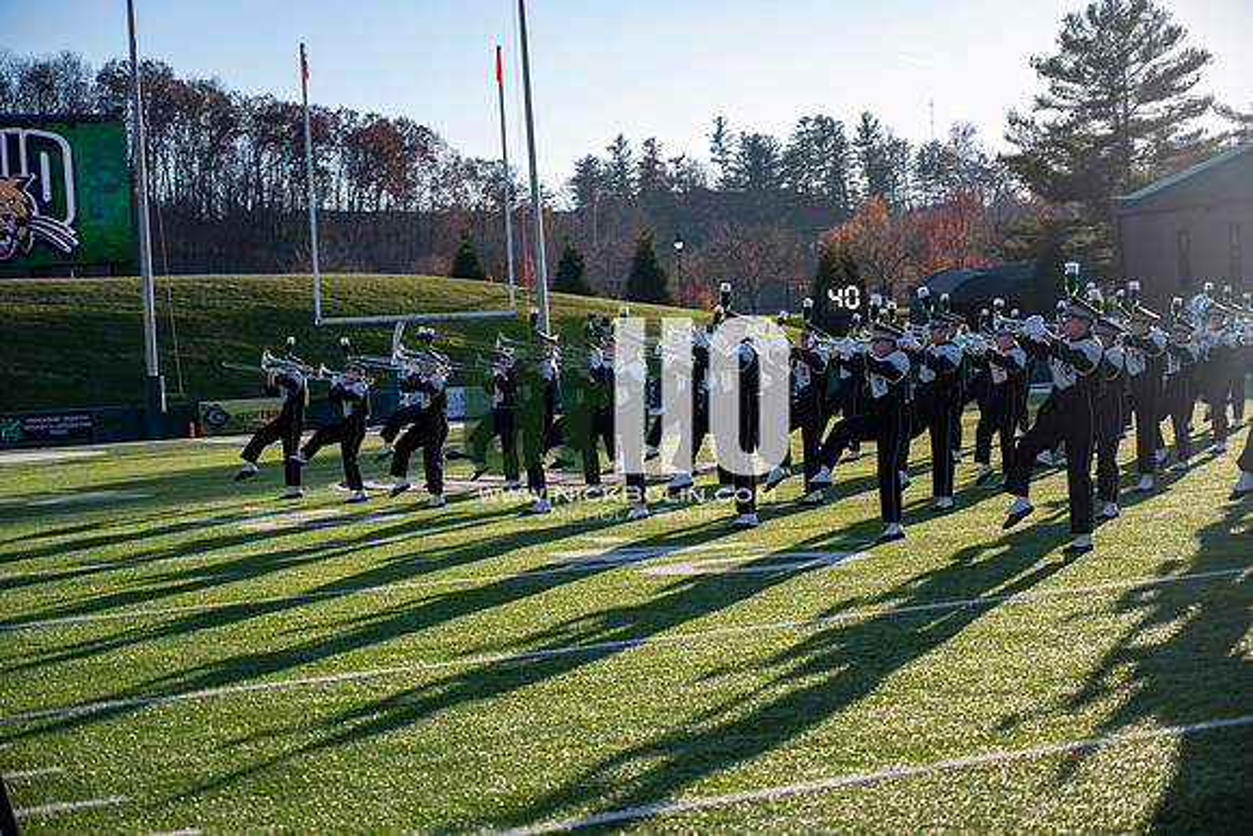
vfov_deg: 20.6
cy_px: 418
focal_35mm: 66
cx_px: 626
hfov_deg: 30.5
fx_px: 2298
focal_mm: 66
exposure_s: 1/800
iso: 160
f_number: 4
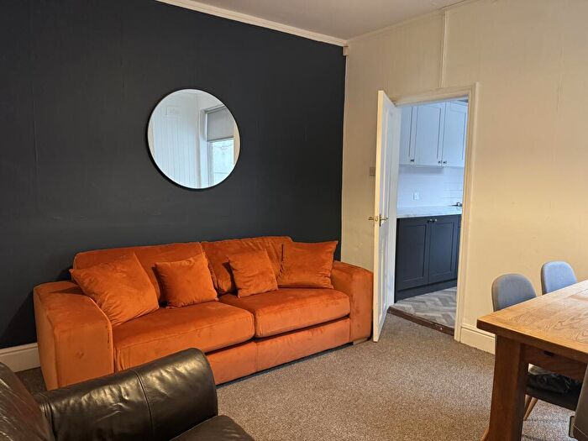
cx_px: 294
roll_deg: -1.2
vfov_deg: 56.8
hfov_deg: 71.6
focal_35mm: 24
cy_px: 220
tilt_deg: -5.9
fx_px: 408
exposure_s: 1/50
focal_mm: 6.76
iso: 800
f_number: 1.78
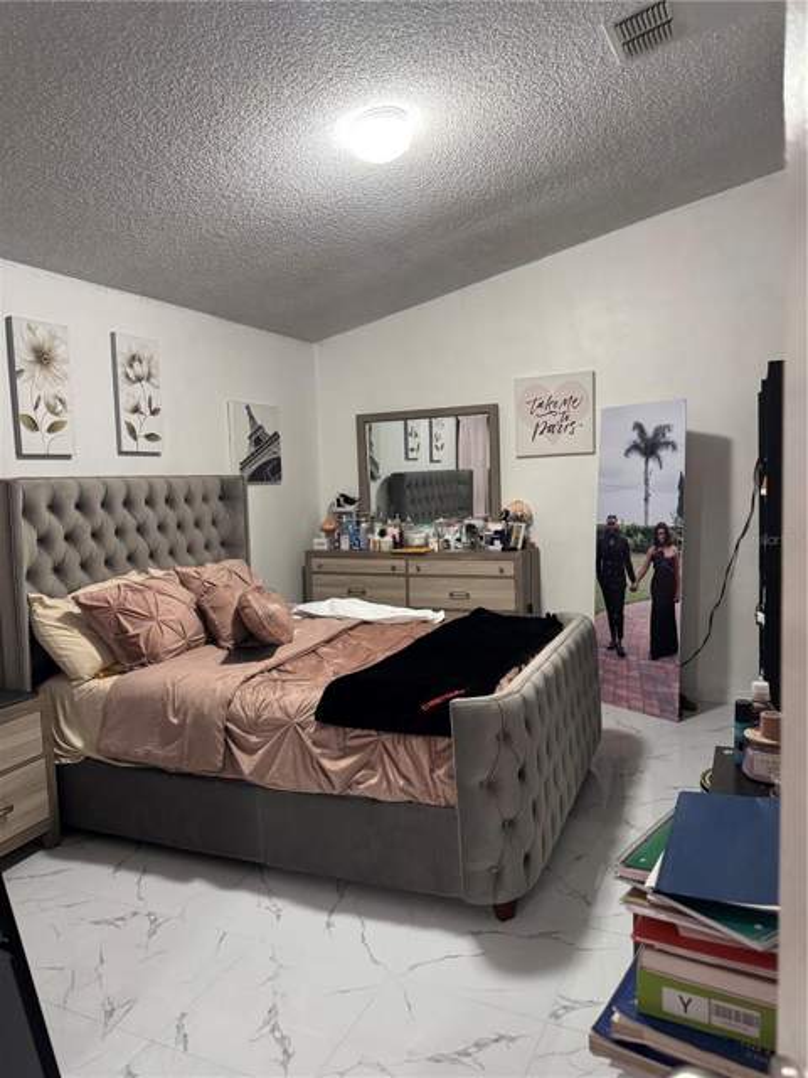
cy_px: 539
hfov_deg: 56.8
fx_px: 747
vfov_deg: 71.6
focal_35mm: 24
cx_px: 404
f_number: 1.78
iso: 500
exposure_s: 1/60
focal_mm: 6.76
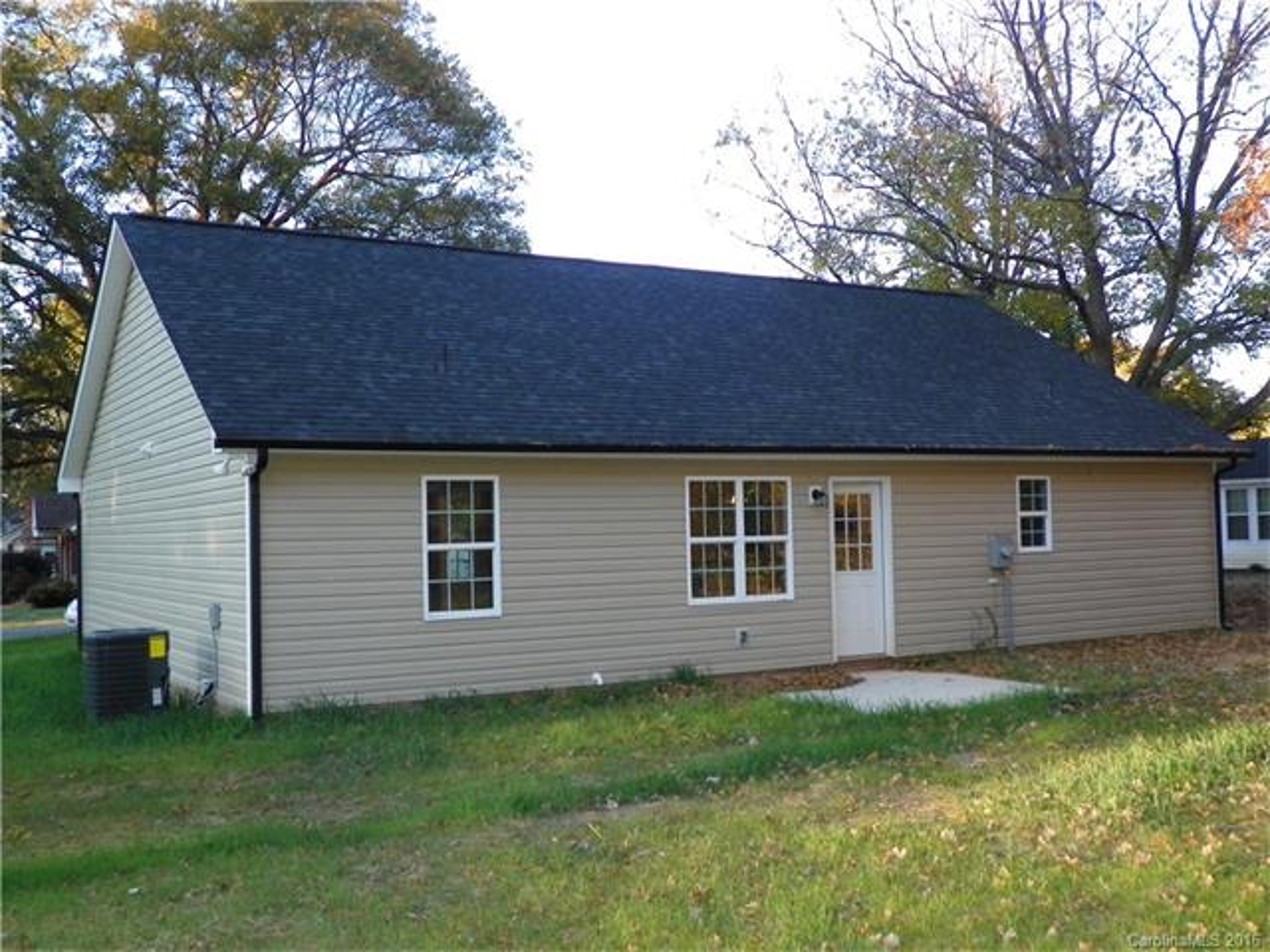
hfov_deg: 50.1
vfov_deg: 38.7
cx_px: 635
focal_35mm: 37
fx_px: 1357
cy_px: 476
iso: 160
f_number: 3.2
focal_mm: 6.6
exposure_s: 1/160
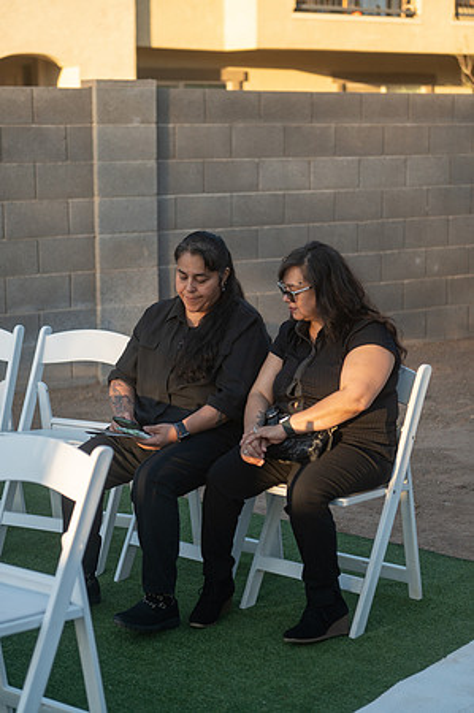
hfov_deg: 19.4
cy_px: 356
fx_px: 1386
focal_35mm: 70
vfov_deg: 28.9
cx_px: 237
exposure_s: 1/1250
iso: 320
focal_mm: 70
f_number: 2.8
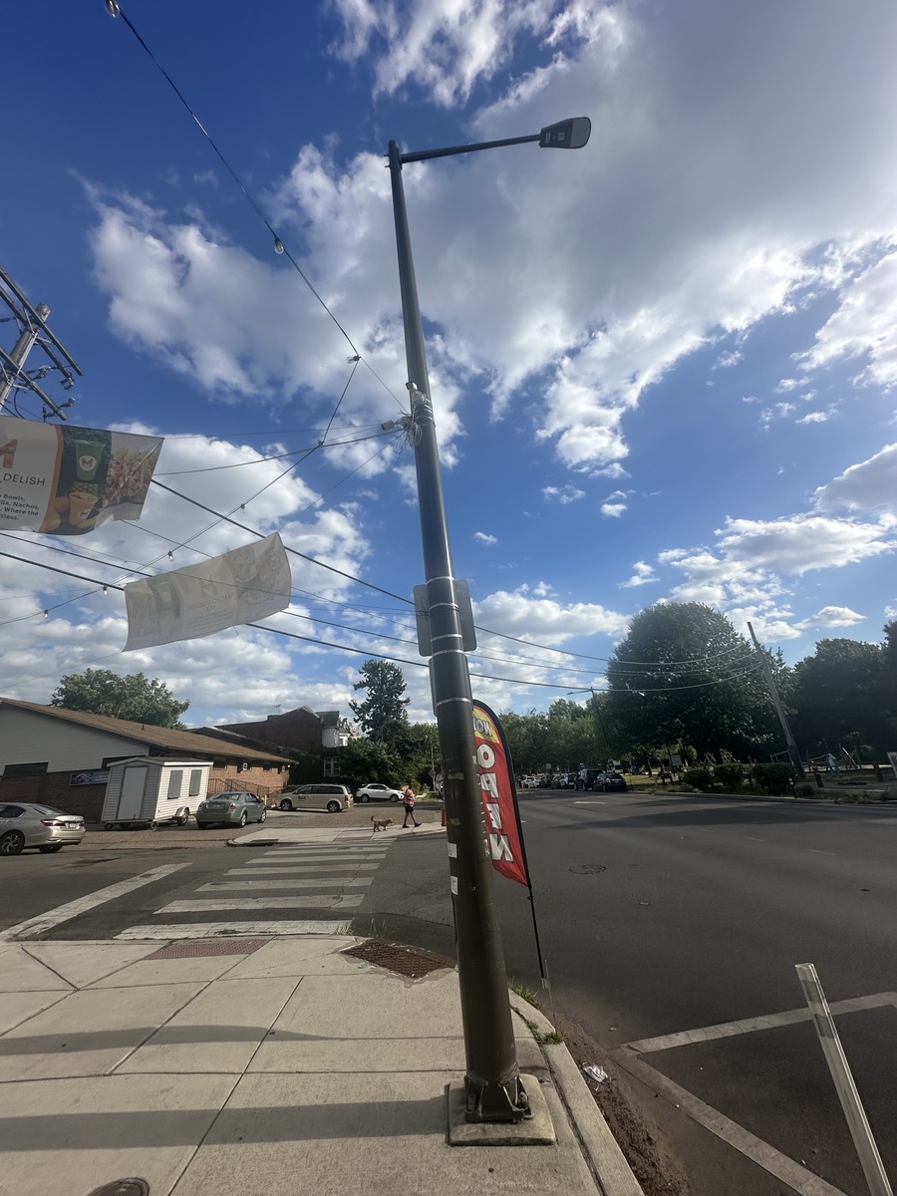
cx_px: 448
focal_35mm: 14
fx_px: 484
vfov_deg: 102.1
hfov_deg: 85.7
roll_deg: +4.0
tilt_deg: +20.7
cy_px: 598
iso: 50
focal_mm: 2.22
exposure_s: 1/2618
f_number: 2.2
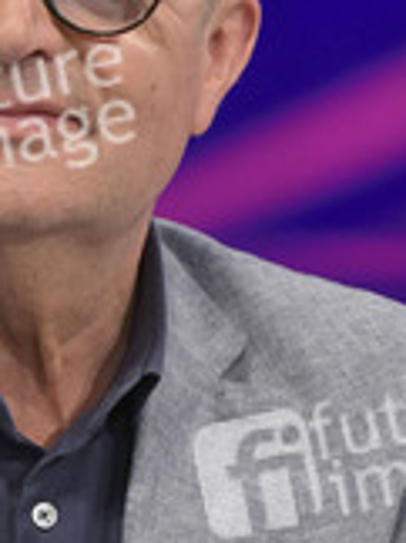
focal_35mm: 114
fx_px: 1787
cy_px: 292
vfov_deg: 17.3
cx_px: 60
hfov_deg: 12.9
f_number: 6.3
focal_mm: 48
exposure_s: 1/200
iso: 2500
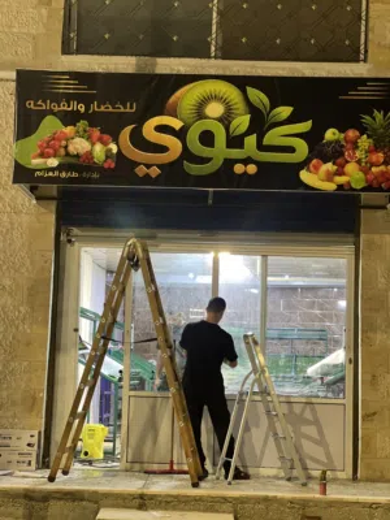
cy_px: 260
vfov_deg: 25.3
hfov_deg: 19.1
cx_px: 195
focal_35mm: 77
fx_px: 1157
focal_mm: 9
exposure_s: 1/17
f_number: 2.8
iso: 400
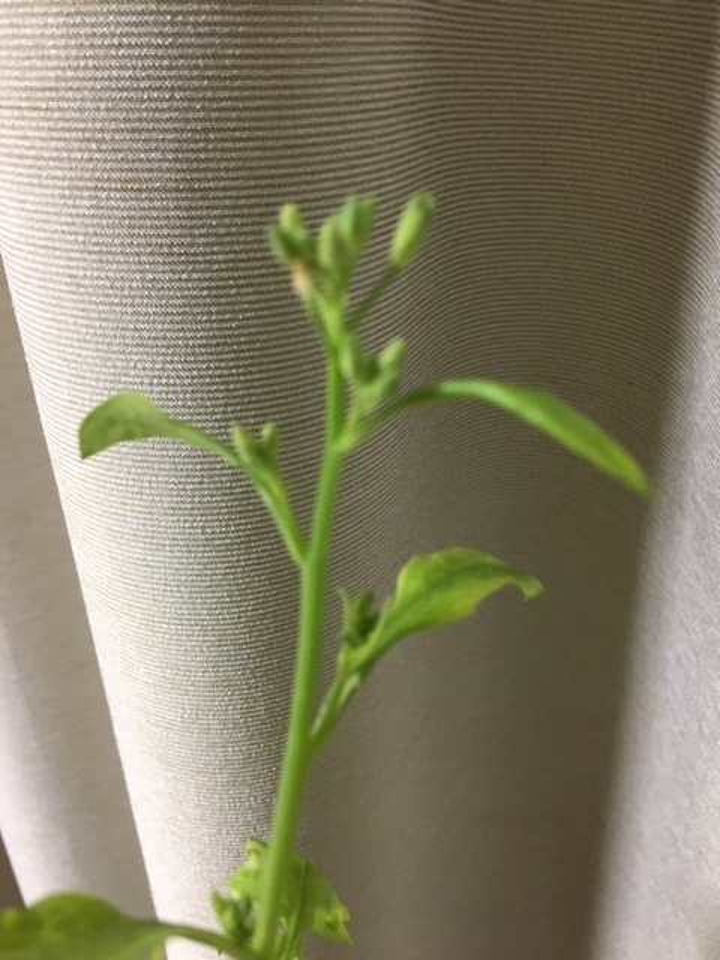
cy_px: 480
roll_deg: +1.1
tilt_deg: -32.3
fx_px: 804
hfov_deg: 48.2
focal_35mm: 29
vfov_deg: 61.7
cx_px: 360
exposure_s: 1/24
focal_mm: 4.15
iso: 200
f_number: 2.2
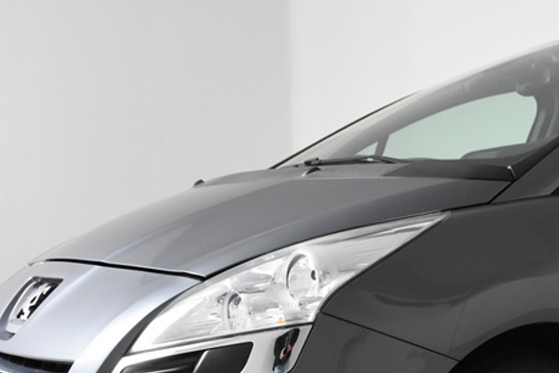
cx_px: 516
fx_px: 1040
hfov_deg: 28.7
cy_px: 317
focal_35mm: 67
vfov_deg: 20.0
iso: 1600
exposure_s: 1/60
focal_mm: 20
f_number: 4
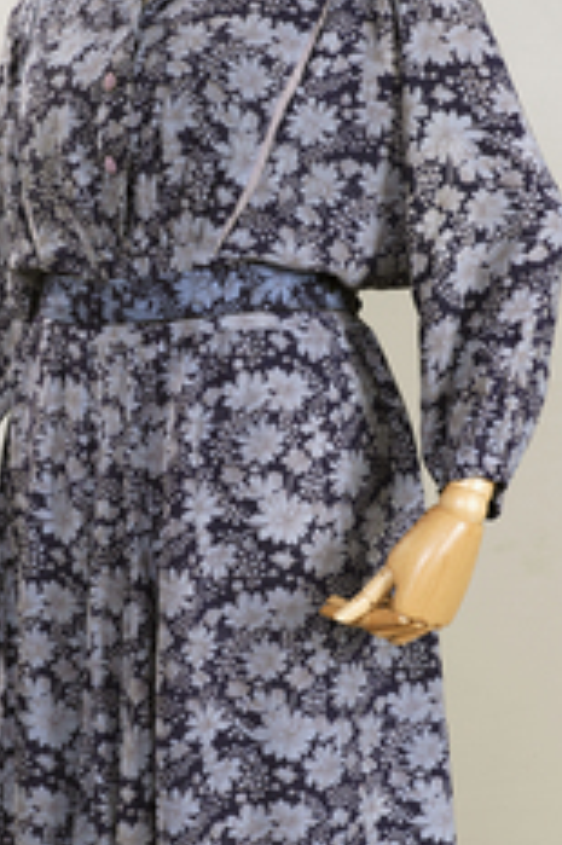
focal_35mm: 80
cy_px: 437
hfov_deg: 17.0
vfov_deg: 25.4
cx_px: 201
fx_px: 1876
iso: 200
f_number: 5.6
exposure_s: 1/13
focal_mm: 32
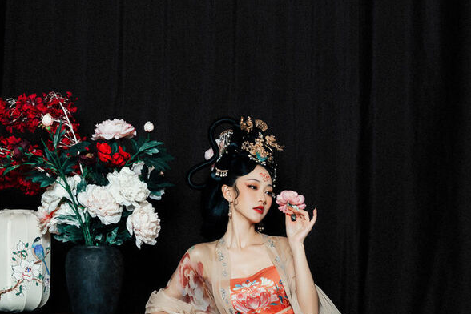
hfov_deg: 27.0
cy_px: 234
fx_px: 981
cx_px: 232
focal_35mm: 75
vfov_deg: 18.1
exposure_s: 1/160
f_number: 6.3
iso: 100
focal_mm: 42
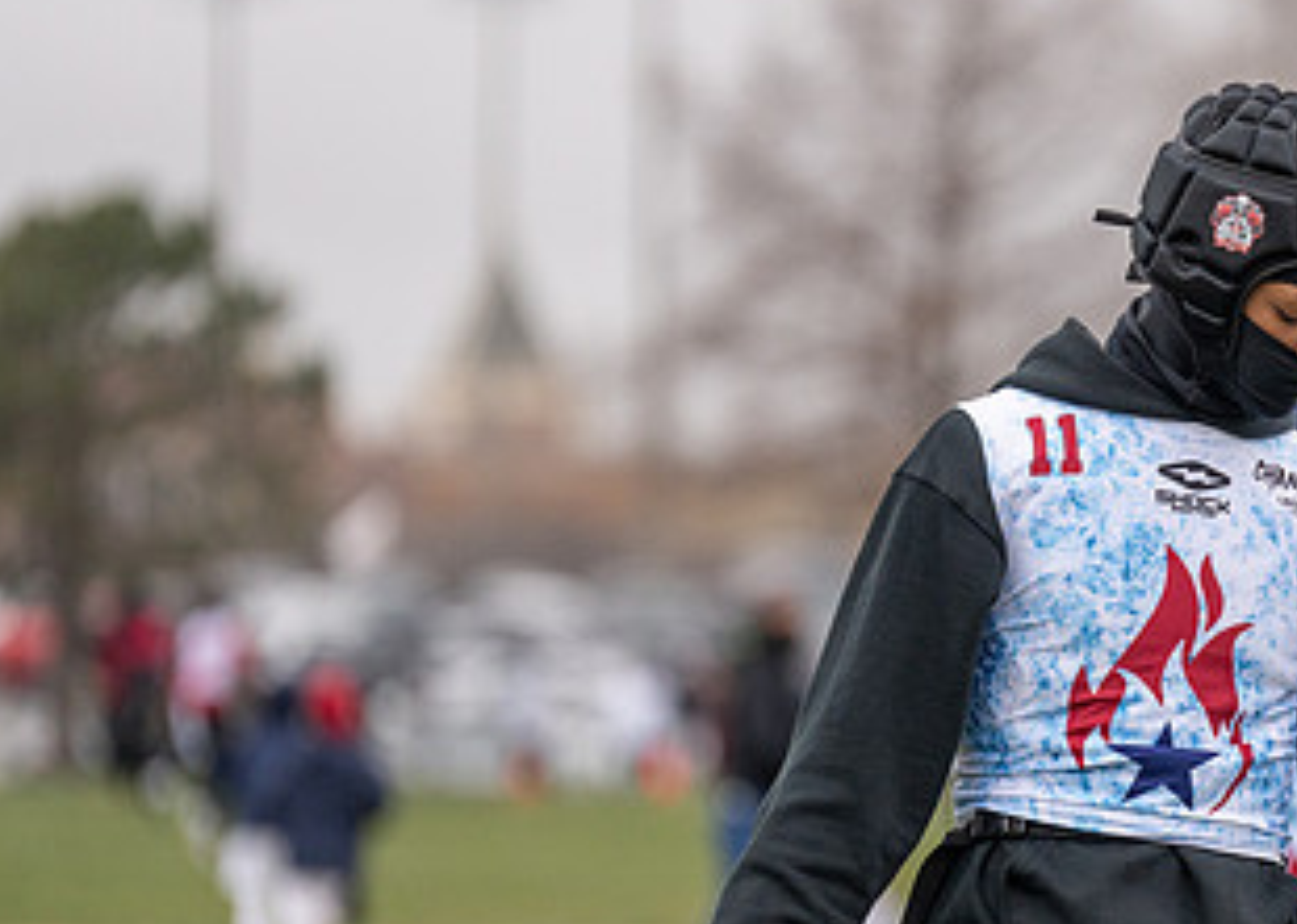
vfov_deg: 3.8
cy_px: 602
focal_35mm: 380
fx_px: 13988
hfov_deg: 5.3
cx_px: 1100
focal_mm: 194
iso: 640
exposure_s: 1/1250
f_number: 2.8
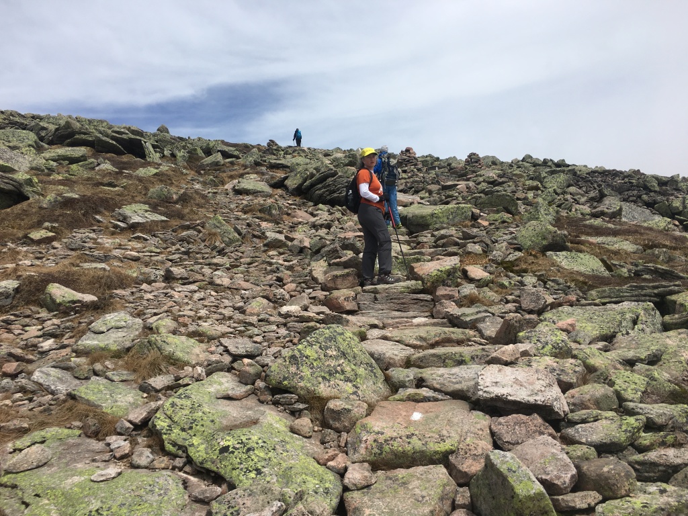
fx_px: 576
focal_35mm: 29
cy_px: 258
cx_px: 344
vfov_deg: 48.2
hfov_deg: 61.7
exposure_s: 1/3077
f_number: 2.2
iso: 25
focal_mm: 4.15
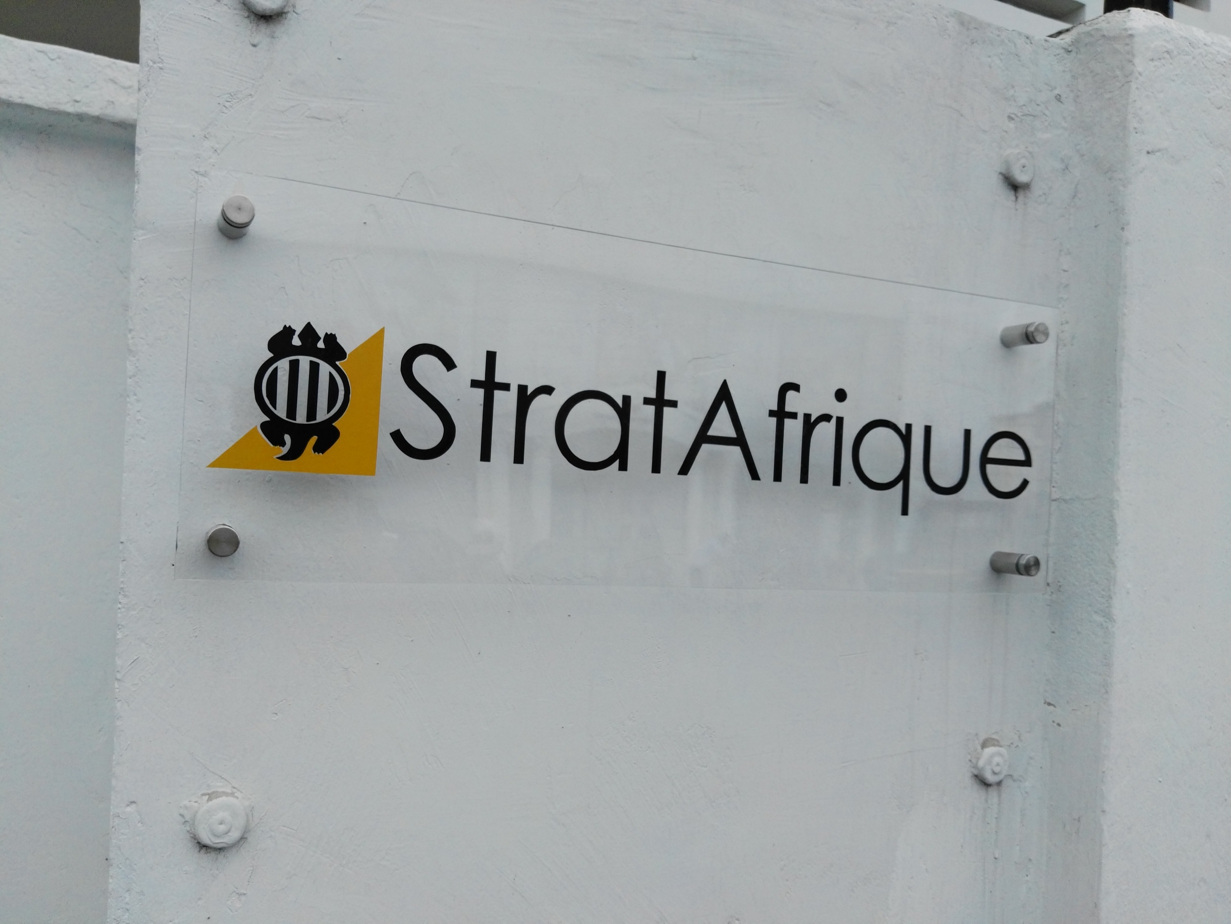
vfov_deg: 49.7
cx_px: 616
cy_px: 462
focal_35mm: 28
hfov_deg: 63.4
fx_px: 996
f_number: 2
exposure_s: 1/1898
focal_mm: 2.96
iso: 64
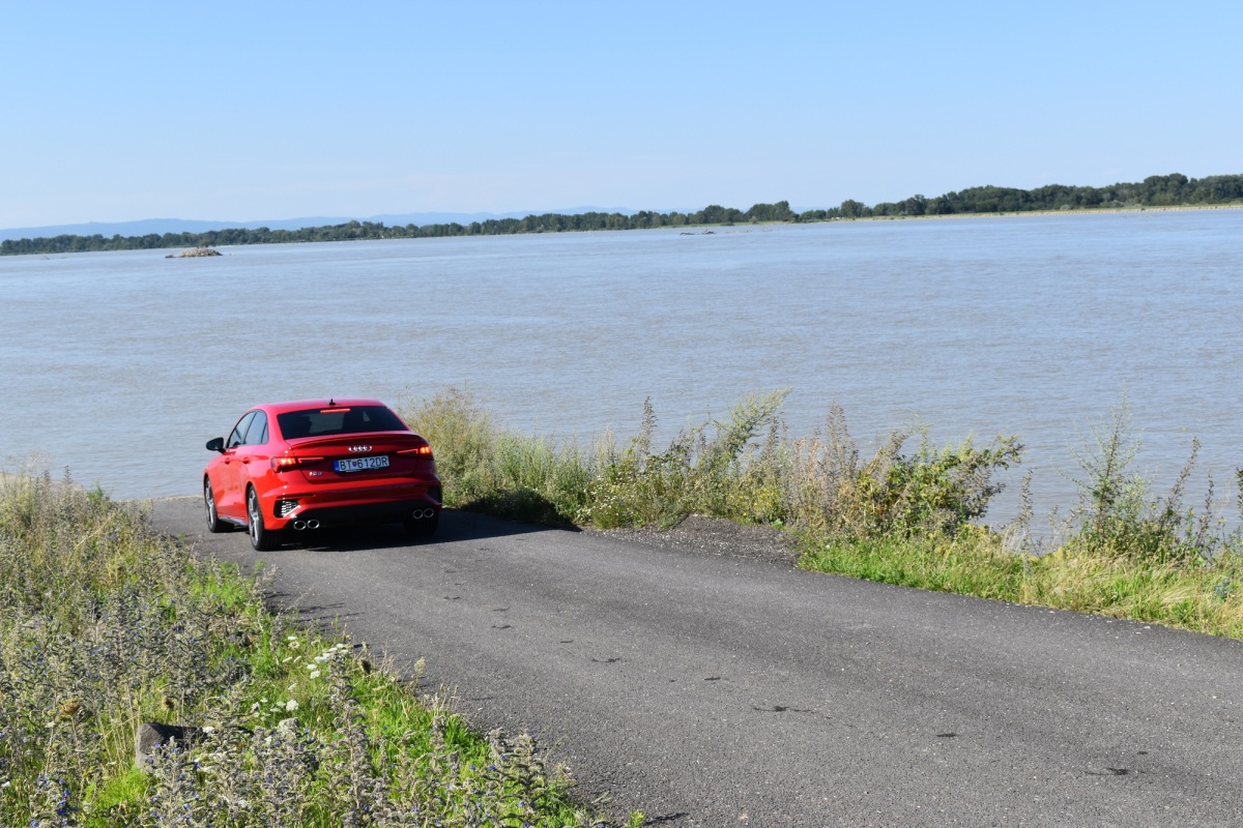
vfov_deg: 28.9
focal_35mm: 46
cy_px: 414
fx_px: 1605
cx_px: 622
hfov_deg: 42.3
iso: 200
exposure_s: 1/400
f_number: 10
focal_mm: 31
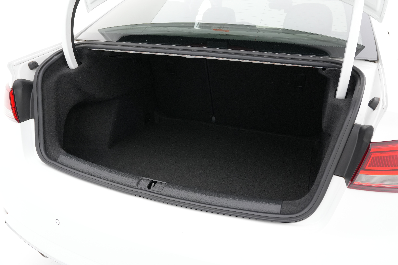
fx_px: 298
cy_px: 132
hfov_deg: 67.4
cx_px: 199
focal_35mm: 27
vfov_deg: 47.9
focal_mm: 18
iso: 640
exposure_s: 1/50
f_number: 7.1
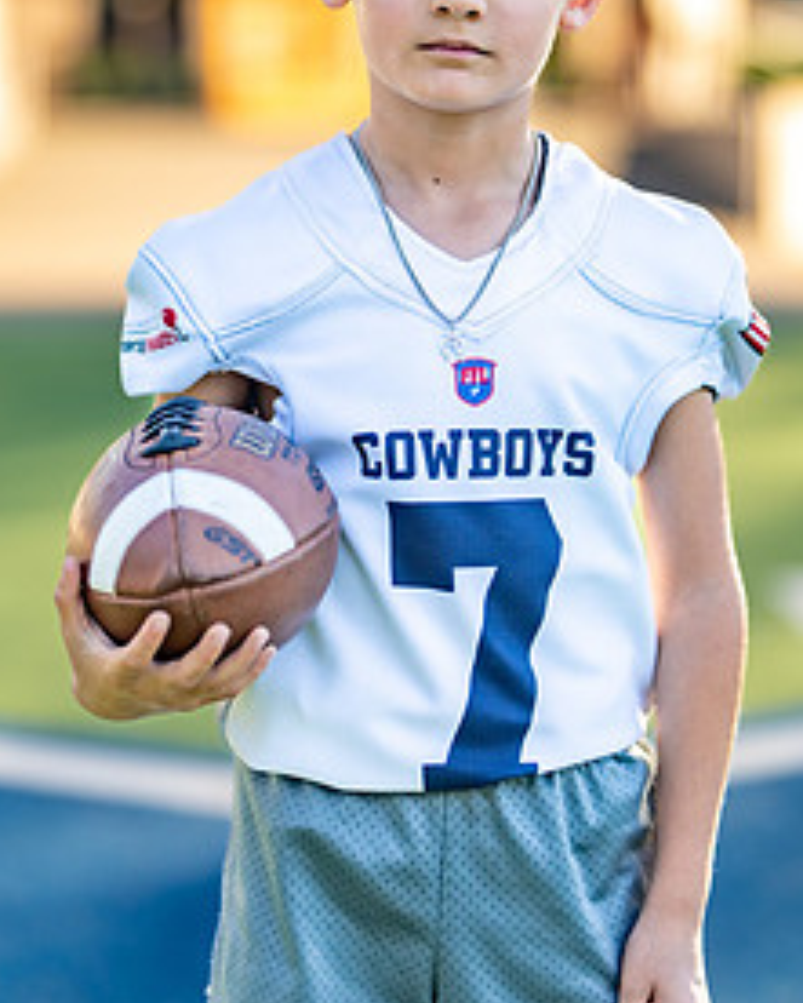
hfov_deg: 13.3
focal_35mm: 116
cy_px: 308
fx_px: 3444
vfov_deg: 16.5
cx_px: 471
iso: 100
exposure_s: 1/2500
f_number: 1.2
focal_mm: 50
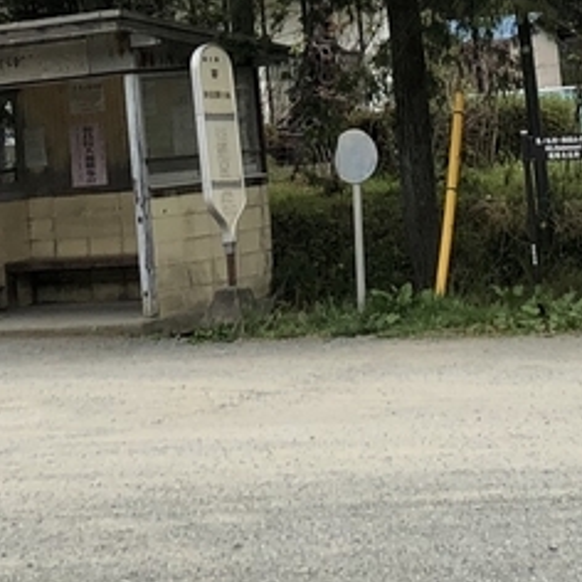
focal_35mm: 126
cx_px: 232
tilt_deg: +6.7
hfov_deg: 13.8
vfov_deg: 13.5
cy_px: -69
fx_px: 2397
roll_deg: +5.1
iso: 20
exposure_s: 1/640
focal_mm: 3.99
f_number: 1.8
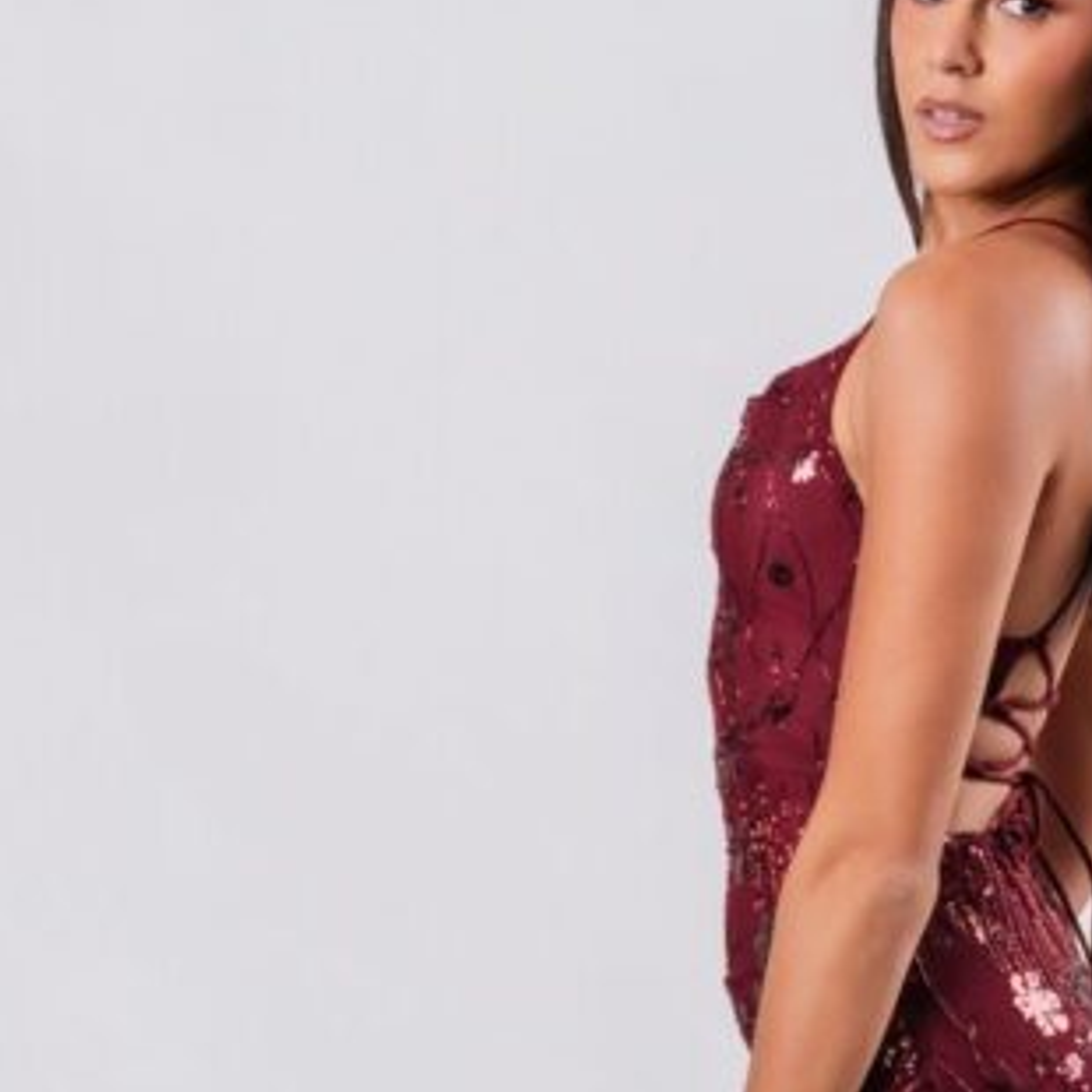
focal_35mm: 138
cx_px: 1078
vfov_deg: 12.4
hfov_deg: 12.5
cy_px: 1201
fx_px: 4925
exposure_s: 1/320
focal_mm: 32.5
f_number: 2.8
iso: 160
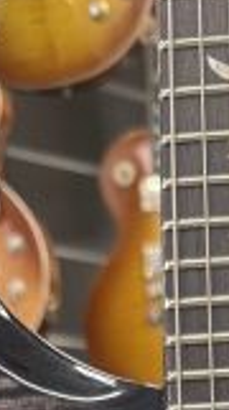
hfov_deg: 9.7
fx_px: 1323
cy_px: 820
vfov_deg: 14.6
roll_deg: +3.0
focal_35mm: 122
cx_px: 276
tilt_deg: -4.7
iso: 160
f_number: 1.78
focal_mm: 6.76
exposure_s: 1/50
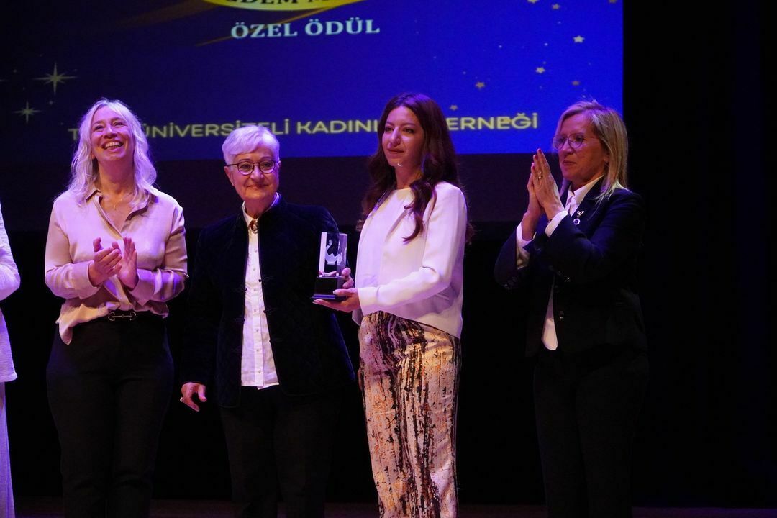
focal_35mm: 86
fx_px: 1845
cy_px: 259
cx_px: 388
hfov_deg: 23.8
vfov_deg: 16.0
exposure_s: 1/1600
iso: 8000
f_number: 4
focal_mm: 57
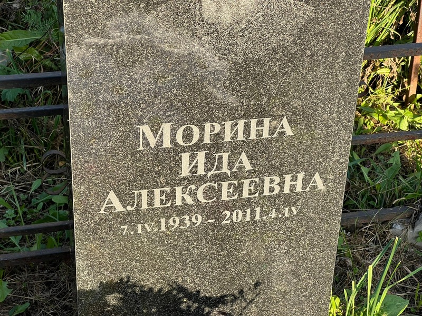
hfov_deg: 25.3
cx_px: 211
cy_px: 158
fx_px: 939
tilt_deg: -30.6
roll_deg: -0.6
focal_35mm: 77
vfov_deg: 19.1
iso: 32
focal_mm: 9
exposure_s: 1/130
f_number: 2.8
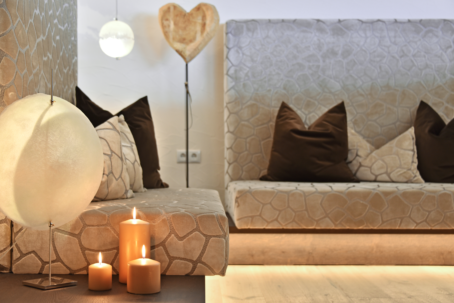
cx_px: 231
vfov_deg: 23.4
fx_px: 732
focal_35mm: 58
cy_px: 148
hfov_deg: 34.5
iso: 320
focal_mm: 56
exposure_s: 1/15
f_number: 4.5
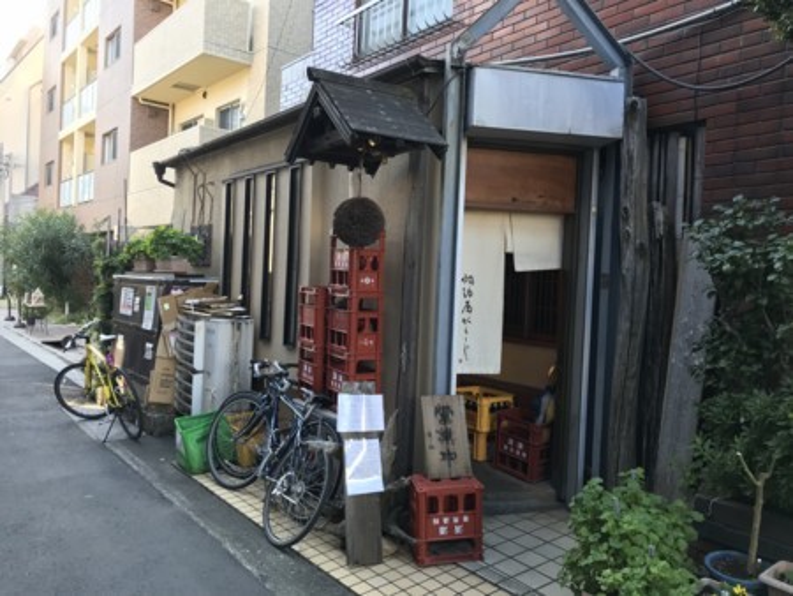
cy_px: 298
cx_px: 396
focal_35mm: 28
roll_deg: -1.9
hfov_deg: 63.4
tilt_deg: -1.3
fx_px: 642
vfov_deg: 49.8
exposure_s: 1/120
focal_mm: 3.99
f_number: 1.8
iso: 40
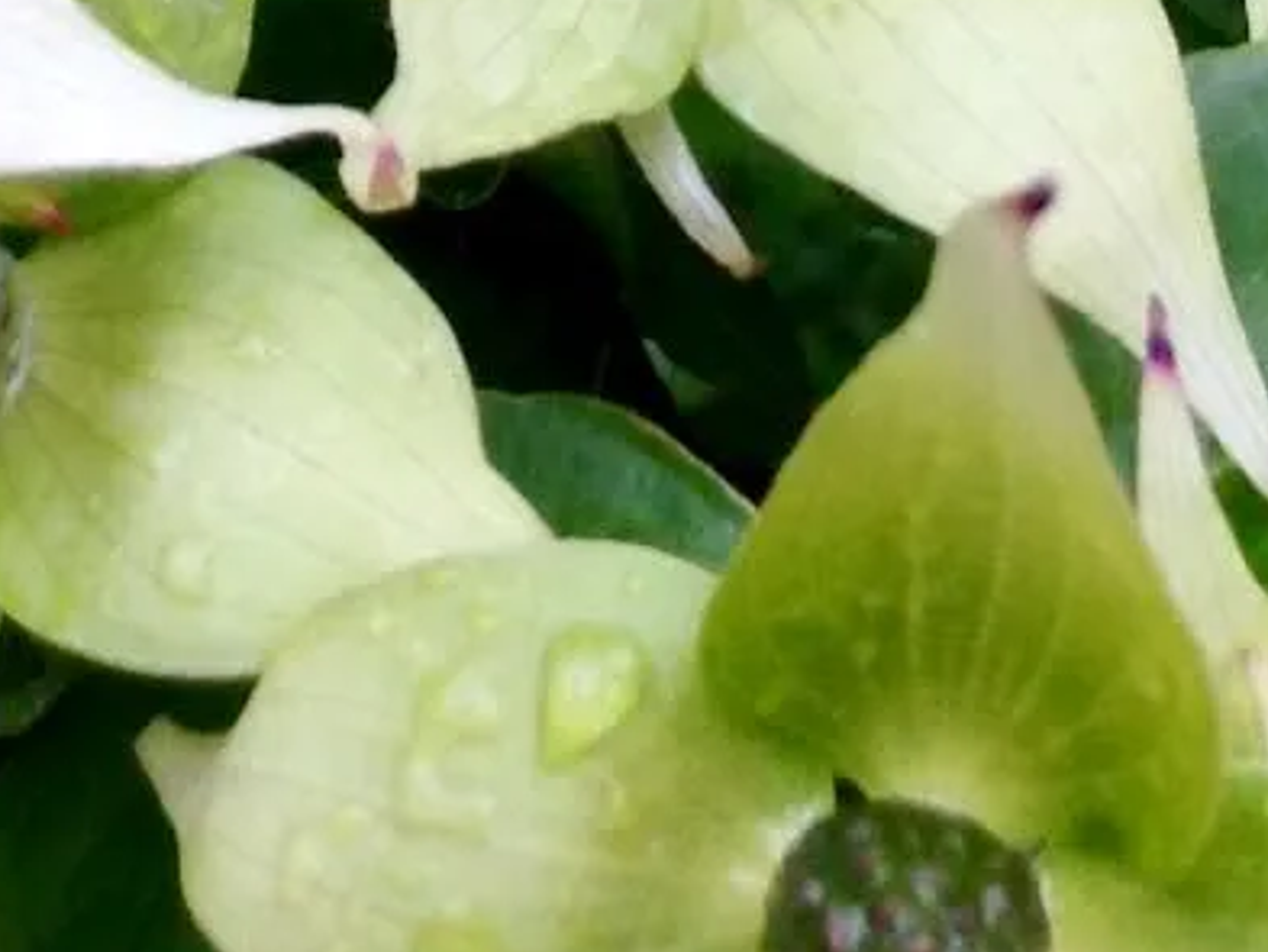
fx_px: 3151
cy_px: -177
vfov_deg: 16.5
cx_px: -148
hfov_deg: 21.5
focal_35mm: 86
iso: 64
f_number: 2.4
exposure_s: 1/60
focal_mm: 4.12
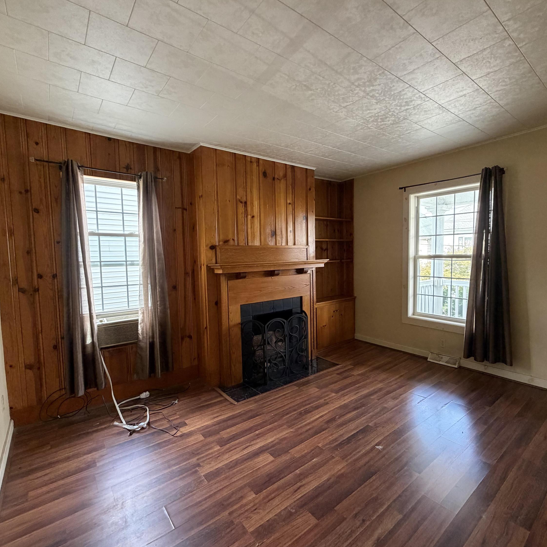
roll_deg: +0.1
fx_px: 304
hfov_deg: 83.6
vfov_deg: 84.0
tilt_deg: -3.2
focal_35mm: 17
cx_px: 305
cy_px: 276
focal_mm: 2.22
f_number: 2.2
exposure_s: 1/62
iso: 320
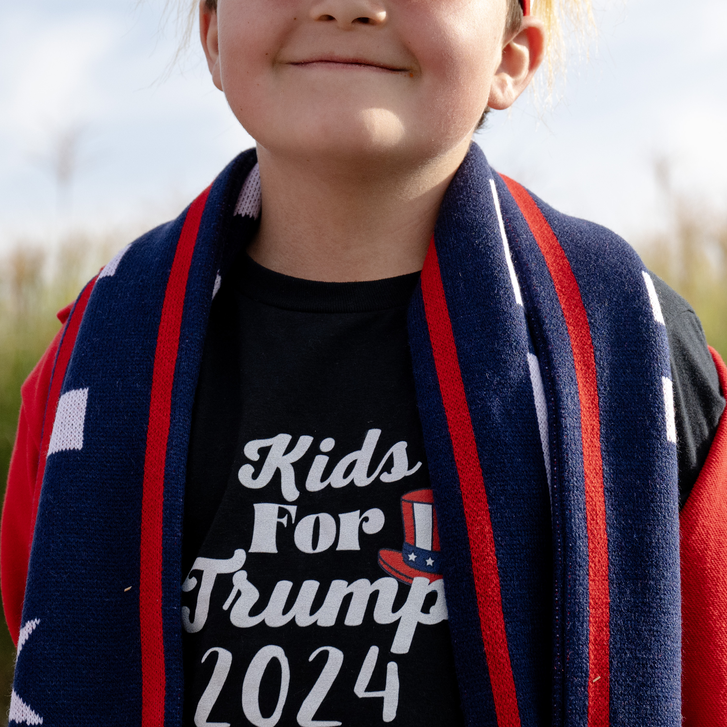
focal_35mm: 133
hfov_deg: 13.1
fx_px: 3160
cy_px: 237
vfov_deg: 13.1
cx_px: 379
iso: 500
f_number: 5
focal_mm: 57
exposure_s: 1/2000
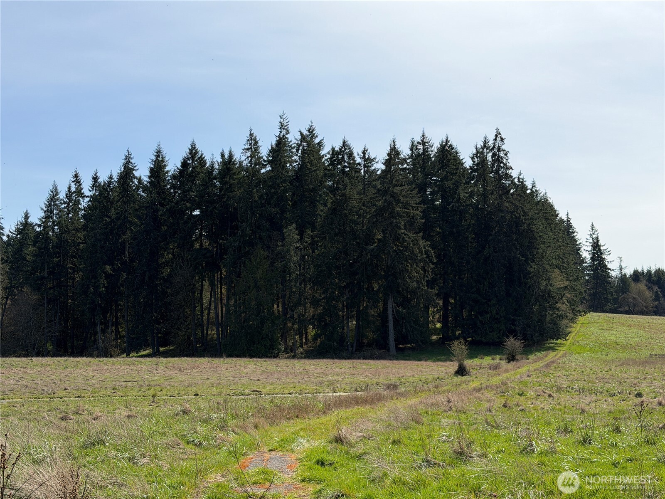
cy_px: 250
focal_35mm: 48
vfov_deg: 30.3
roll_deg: +0.0
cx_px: 332
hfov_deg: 39.7
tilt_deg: +6.3
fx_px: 922
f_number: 1.78
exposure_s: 1/4587
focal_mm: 6.76
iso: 64
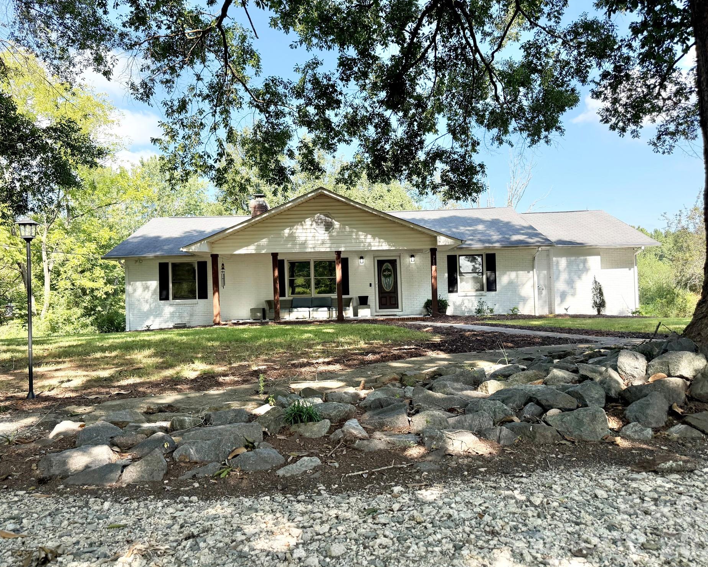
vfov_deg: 54.9
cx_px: 350
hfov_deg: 66.0
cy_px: 277
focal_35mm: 26
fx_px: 545
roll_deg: +2.1
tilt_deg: +3.2
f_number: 1.78
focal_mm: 6.76
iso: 100
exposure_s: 1/1493
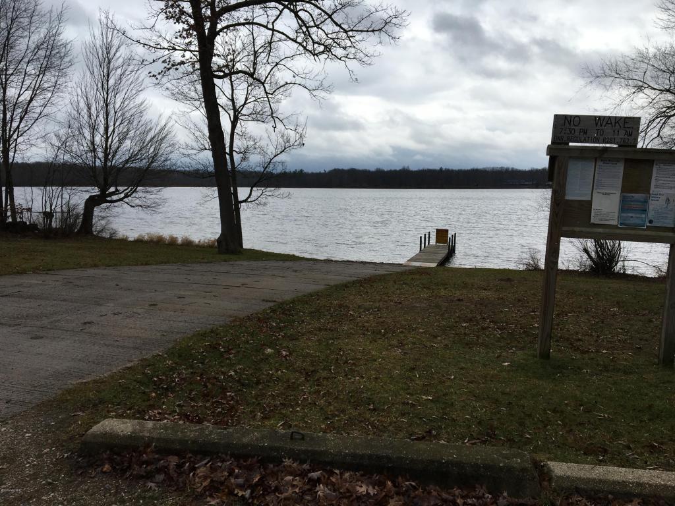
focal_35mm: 29
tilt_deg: -7.4
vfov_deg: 48.2
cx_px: 338
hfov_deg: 61.7
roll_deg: -0.7
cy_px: 253
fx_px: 565
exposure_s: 1/905
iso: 25
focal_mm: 4.15
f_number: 2.2
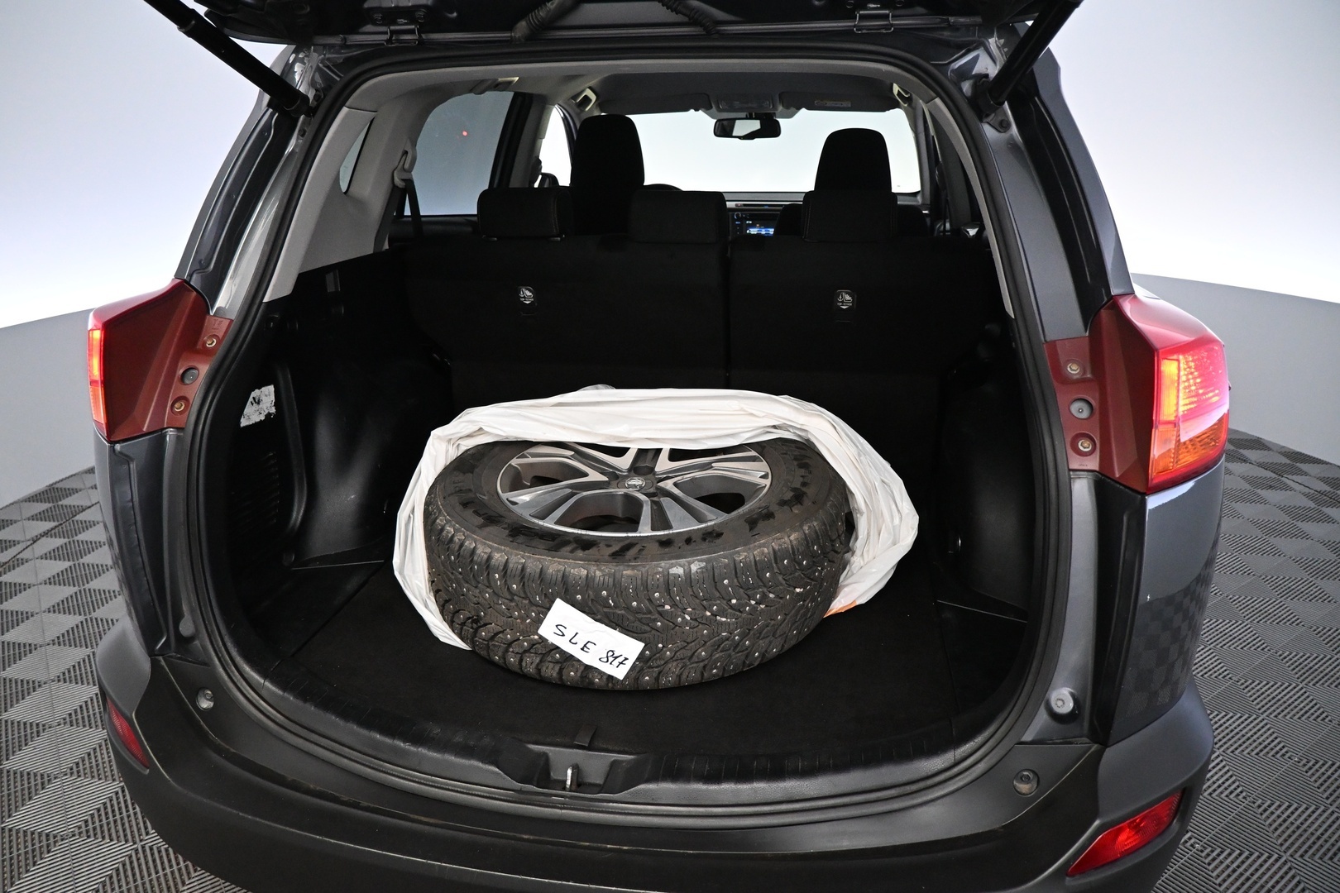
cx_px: 670
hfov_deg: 73.7
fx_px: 893
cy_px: 446
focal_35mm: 24
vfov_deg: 53.1
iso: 3200
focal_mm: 16
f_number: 3.5
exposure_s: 1/125
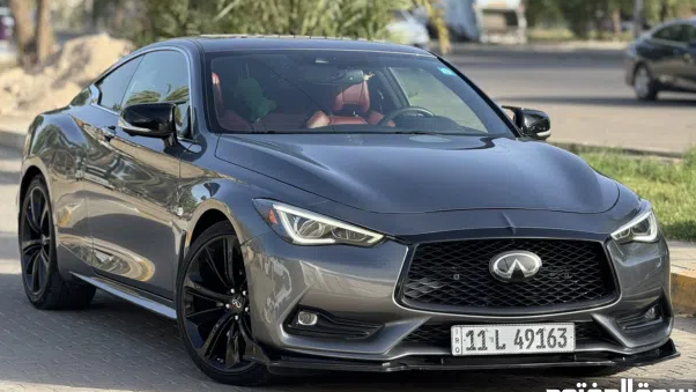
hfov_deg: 15.4
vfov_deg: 8.7
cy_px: 212
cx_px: 368
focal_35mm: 139
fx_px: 2566
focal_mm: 15.66
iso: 50
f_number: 2.8
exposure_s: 1/330
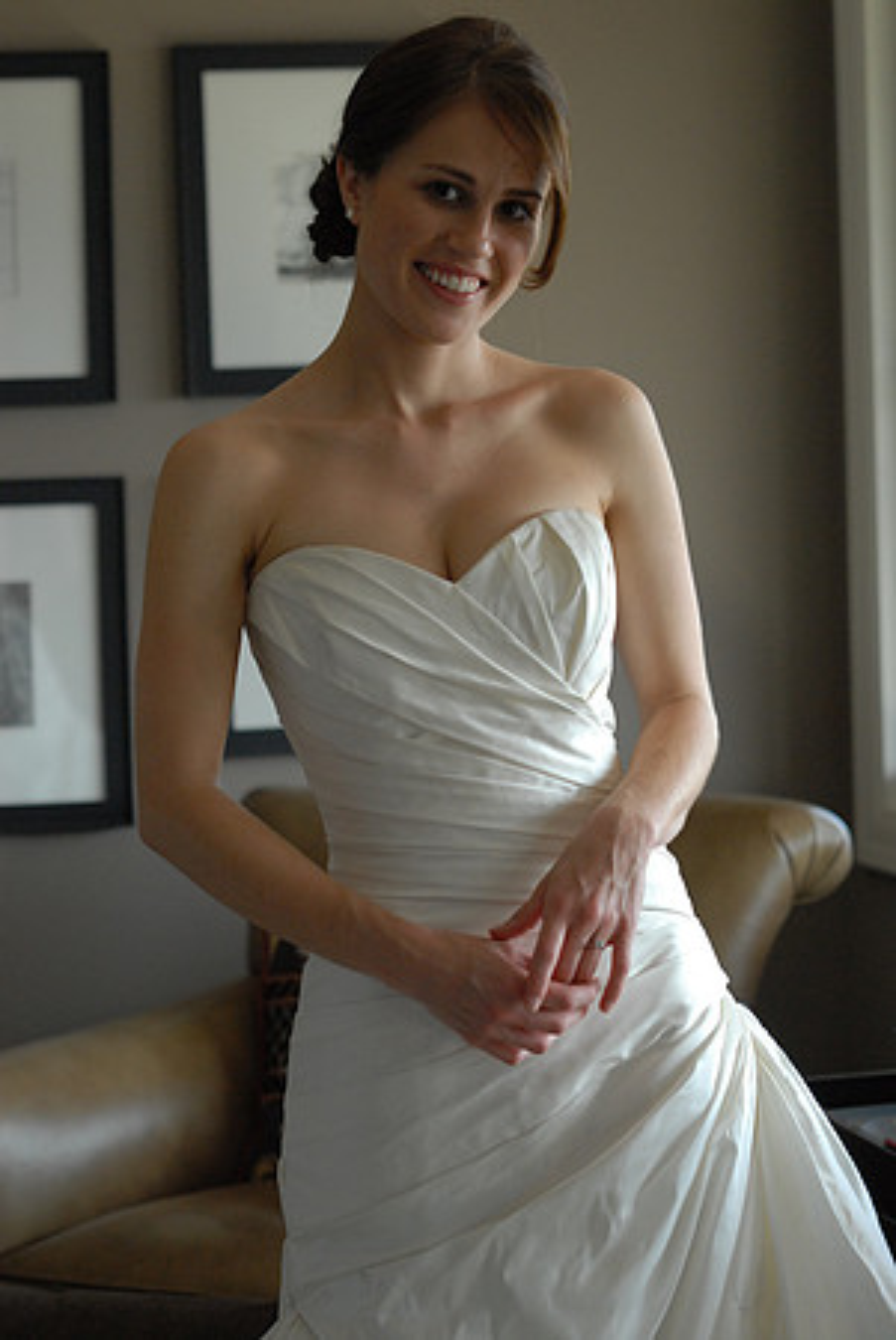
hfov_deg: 13.1
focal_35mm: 105
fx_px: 3911
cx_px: 448
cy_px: 670
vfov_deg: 19.4
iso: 640
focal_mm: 70
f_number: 3.2
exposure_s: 1/250
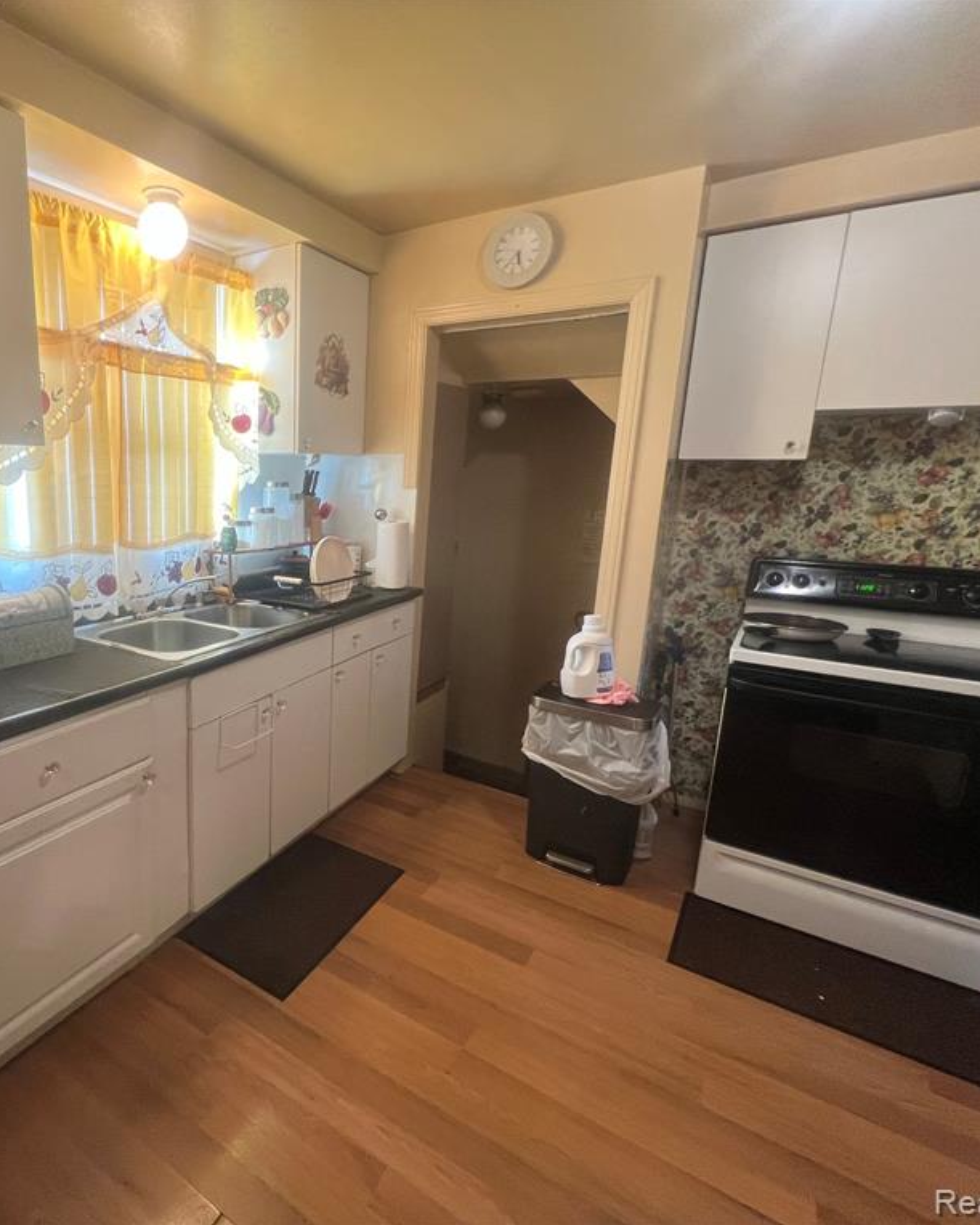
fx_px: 616
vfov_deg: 89.6
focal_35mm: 17
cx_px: 276
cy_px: 612
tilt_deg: -13.5
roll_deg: -1.5
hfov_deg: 72.9
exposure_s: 1/60
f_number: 1.8
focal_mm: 1.57
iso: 160
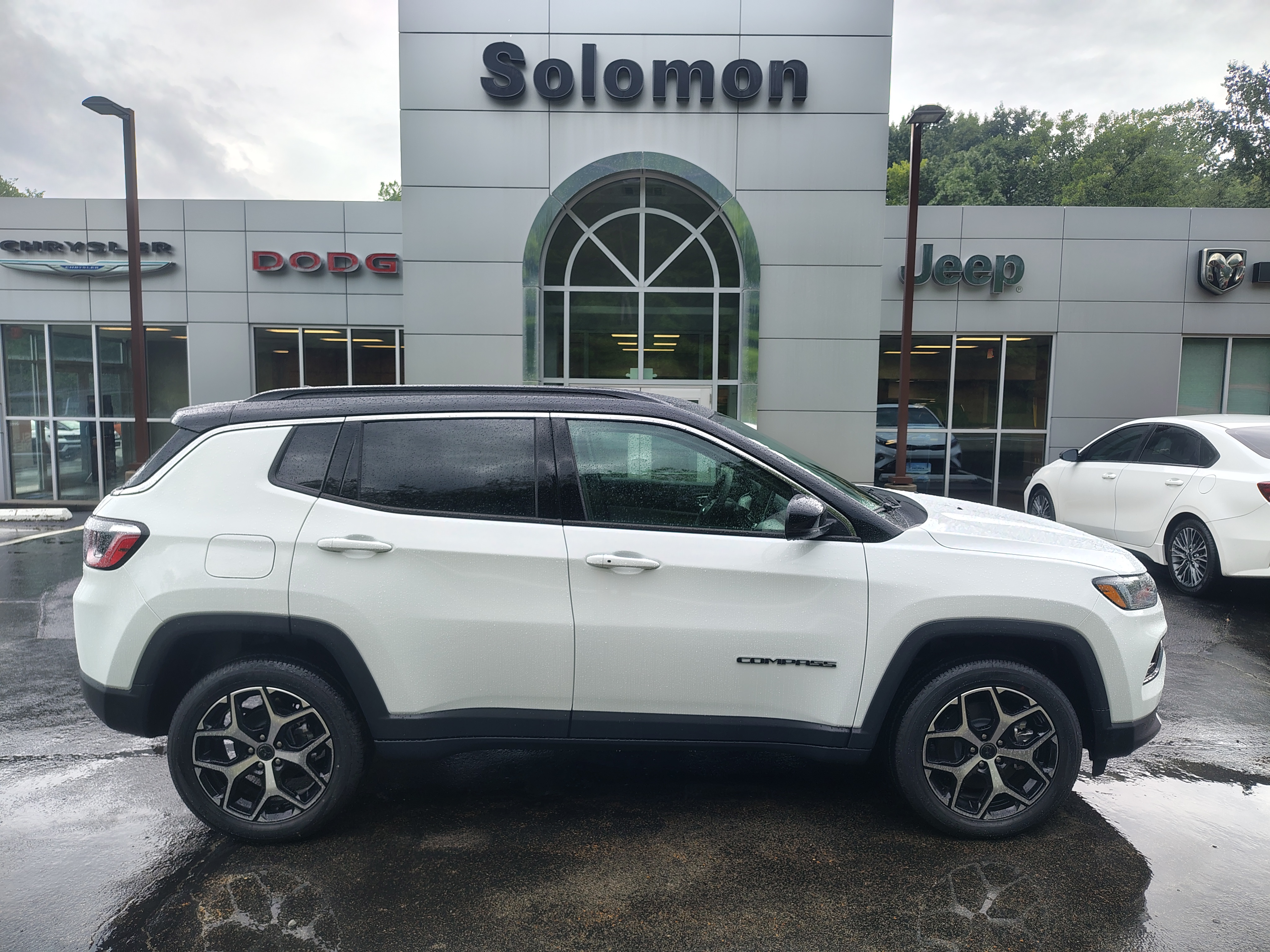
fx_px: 881
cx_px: 635
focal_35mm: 24
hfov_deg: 71.6
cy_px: 476
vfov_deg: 56.8
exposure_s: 1/251
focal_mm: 5.56
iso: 100
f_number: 1.8
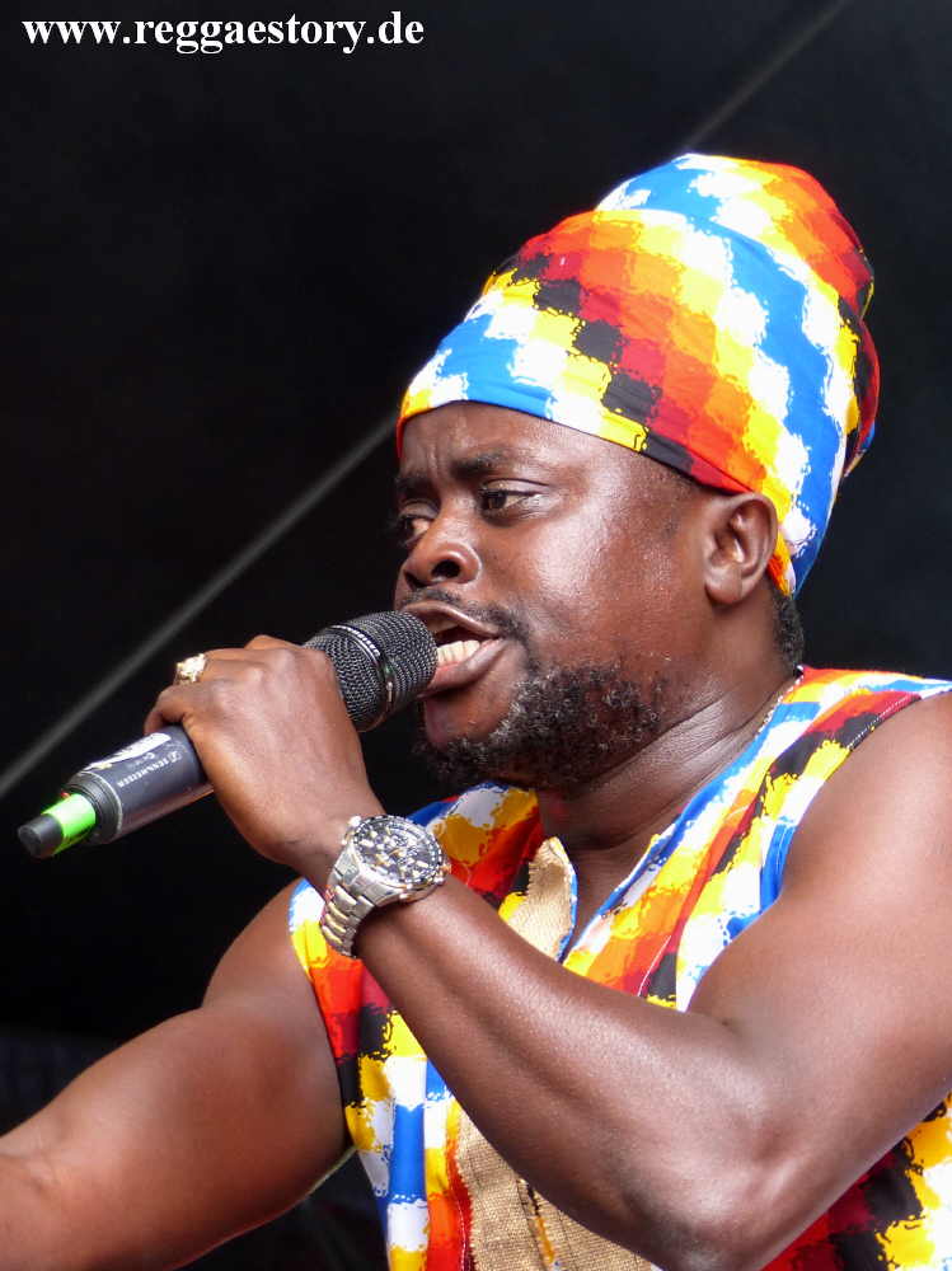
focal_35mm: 178
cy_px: 636
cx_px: 476
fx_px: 6533
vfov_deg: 11.1
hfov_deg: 8.3
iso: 160
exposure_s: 1/80
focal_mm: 32
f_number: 2.8
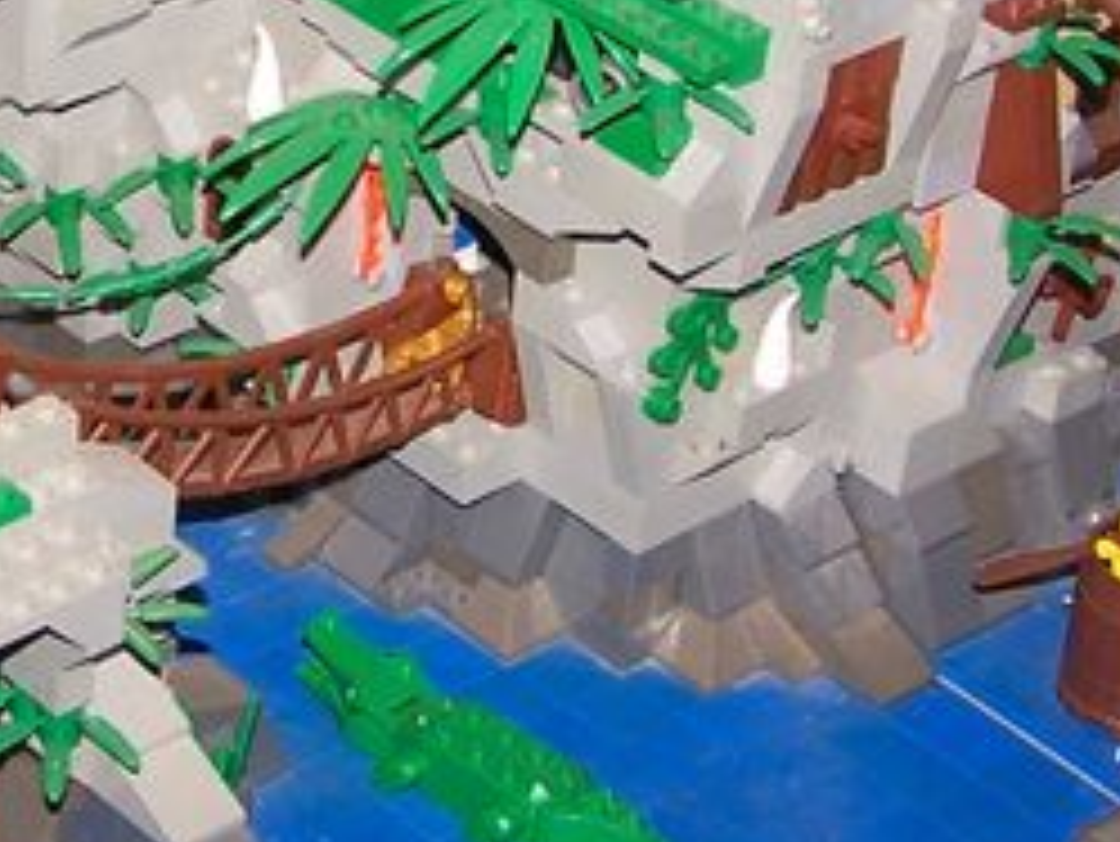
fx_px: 3949
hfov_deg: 16.0
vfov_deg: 12.1
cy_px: 86
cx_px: 193
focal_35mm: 122
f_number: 2.8
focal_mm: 6.3
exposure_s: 1/60
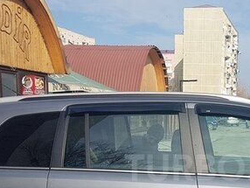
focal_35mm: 60
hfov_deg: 31.0
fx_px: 434
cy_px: 167
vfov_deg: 23.8
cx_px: 214
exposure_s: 1/2304
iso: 40
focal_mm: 4.2
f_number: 1.7
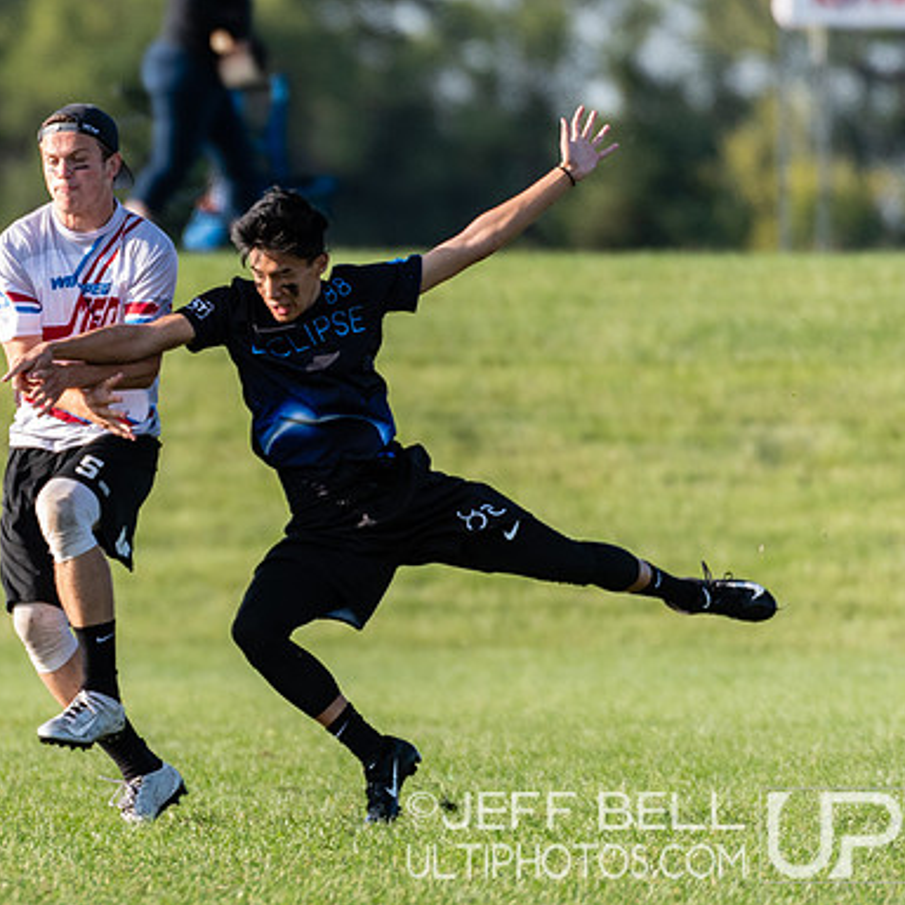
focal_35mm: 1014
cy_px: 422
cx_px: 33
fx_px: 29993
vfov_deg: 1.7
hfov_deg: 1.7
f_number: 4
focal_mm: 400
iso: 450
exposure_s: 1/1000
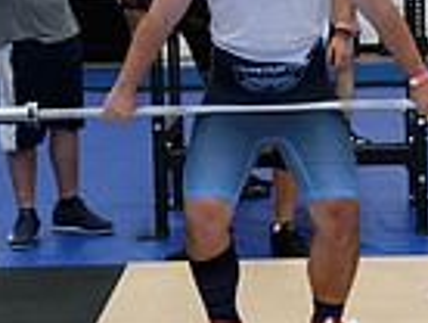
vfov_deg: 12.3
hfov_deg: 16.2
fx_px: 1499
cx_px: 267
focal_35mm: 121
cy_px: 92
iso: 400
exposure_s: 1/60
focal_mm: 20
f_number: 4
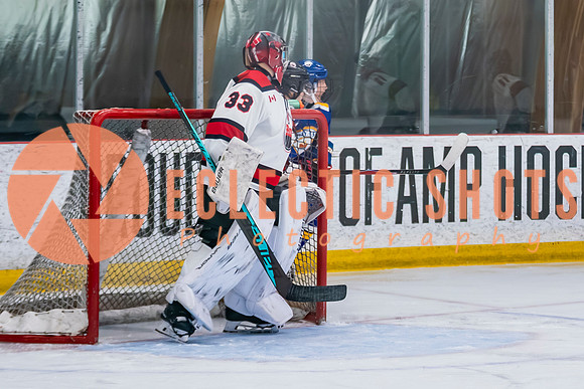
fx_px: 3217
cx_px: 354
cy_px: 212
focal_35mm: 198
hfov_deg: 10.4
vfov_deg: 6.9
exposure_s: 1/640
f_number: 2.8
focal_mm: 95
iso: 2500
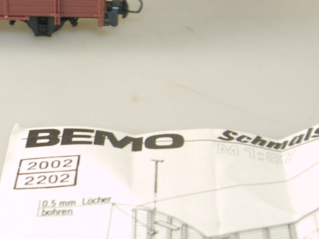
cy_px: -5
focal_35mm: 118
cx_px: -122
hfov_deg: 15.7
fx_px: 1088
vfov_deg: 12.4
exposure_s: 1/40
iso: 100
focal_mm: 14
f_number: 4
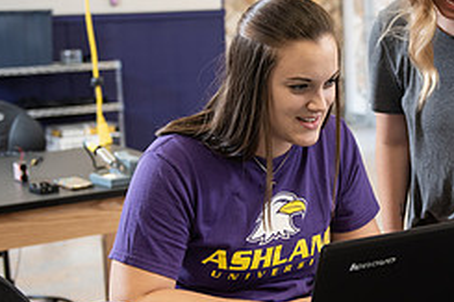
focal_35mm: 83
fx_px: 1046
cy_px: 177
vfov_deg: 16.4
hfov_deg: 24.2
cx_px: 348
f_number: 3.2
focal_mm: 35
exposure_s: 1/200
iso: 640
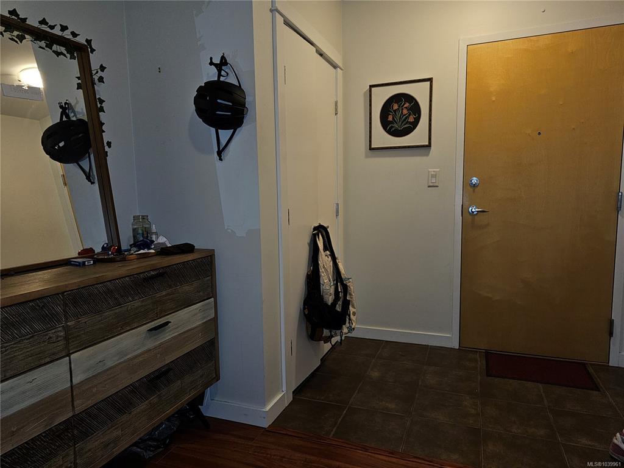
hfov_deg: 73.9
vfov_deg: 58.9
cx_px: 312
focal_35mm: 23
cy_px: 234
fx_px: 415
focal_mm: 6.3
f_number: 1.7
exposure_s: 1/24
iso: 100
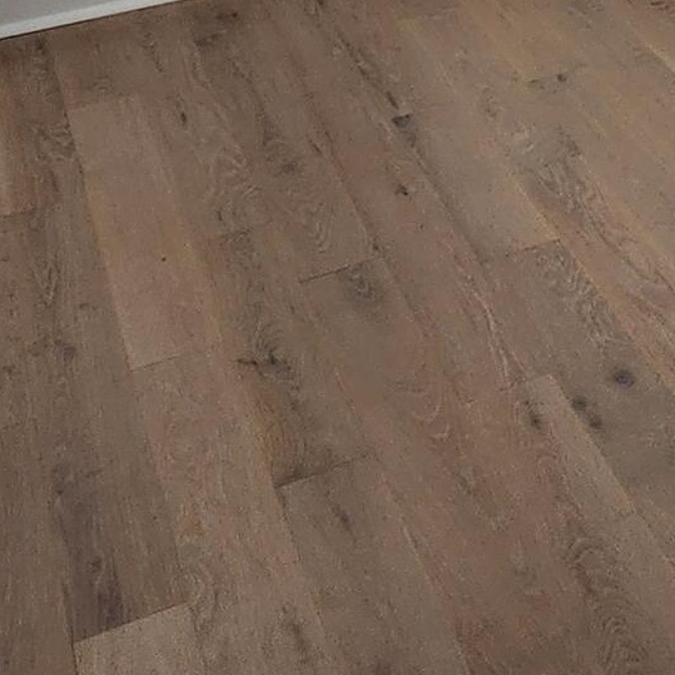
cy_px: -442
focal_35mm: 64
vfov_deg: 21.0
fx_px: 1412
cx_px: 590
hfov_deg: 26.1
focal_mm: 2.2
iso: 100
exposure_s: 1/60
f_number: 2.2
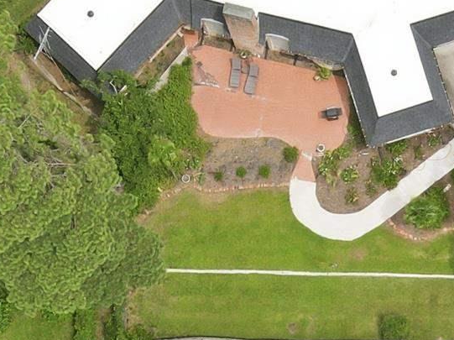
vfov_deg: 12.3
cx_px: 435
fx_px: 1455
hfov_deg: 17.4
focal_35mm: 111
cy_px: 599
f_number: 2.8
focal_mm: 4.5
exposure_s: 1/400
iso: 100
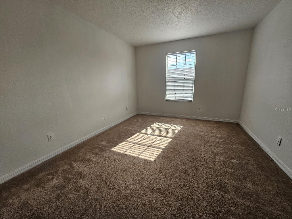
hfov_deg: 106.2
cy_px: 110
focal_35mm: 13
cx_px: 146
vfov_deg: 89.9
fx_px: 110
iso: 64
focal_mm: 2.2
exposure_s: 1/60
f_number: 2.2
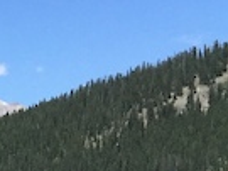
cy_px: 332
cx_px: -583
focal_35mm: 220
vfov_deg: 6.6
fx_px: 1448
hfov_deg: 7.3
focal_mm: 4.15
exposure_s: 1/1647
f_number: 2.2
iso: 32
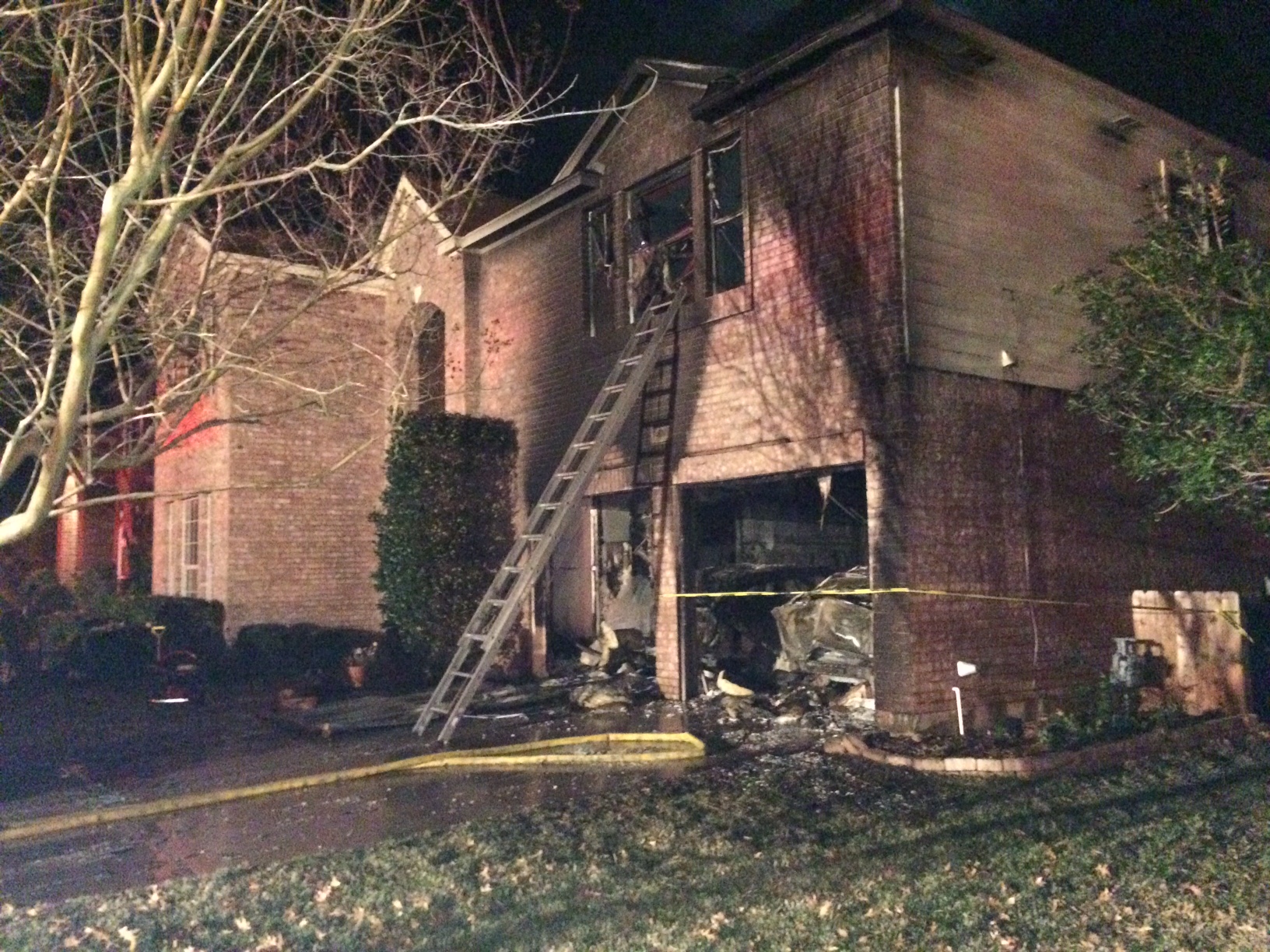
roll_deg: +1.7
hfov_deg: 61.7
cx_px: 635
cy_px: 476
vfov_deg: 48.2
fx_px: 1064
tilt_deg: +4.5
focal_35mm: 29
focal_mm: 4.15
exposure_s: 1/16
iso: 1600
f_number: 2.2
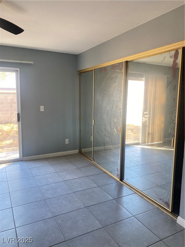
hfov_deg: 53.1
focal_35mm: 26
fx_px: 185
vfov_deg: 67.3
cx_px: 92
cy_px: 124
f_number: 1.8
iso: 80
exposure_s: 1/120
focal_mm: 4.25
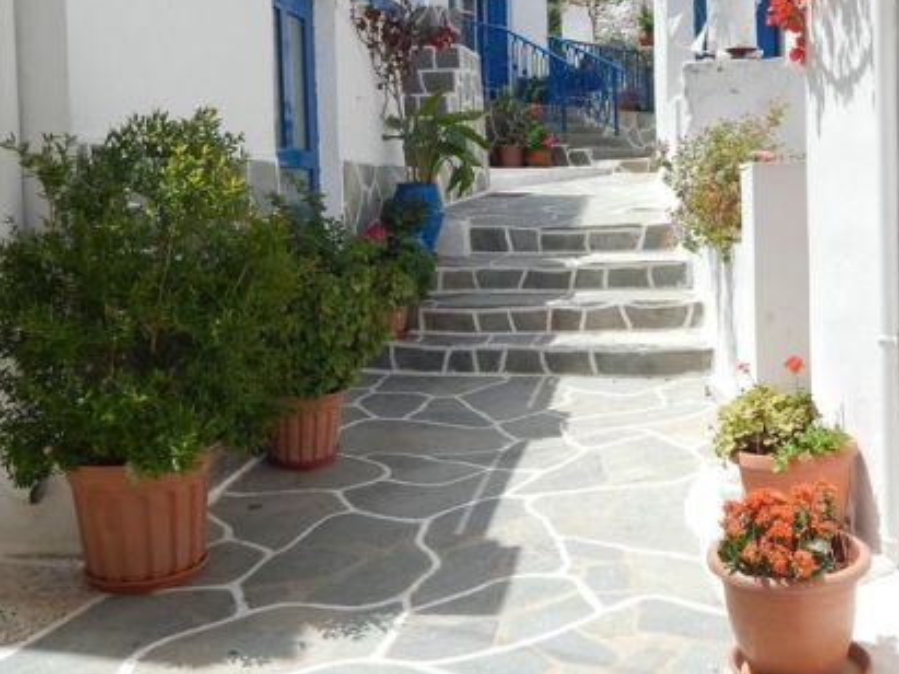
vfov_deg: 34.2
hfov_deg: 44.7
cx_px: 505
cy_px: 257
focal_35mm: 42
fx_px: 1090
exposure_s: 1/500
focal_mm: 4
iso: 125
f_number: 6
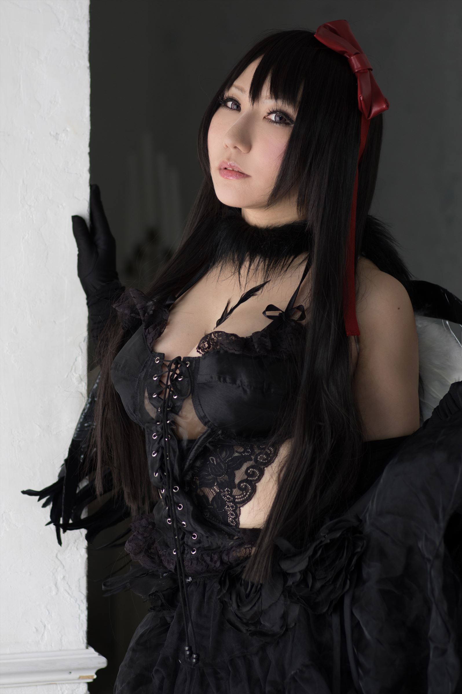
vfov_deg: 17.8
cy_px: 347
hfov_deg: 11.9
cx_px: 231
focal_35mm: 115
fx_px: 2217
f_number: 2.8
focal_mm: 77
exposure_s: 1/60
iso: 200
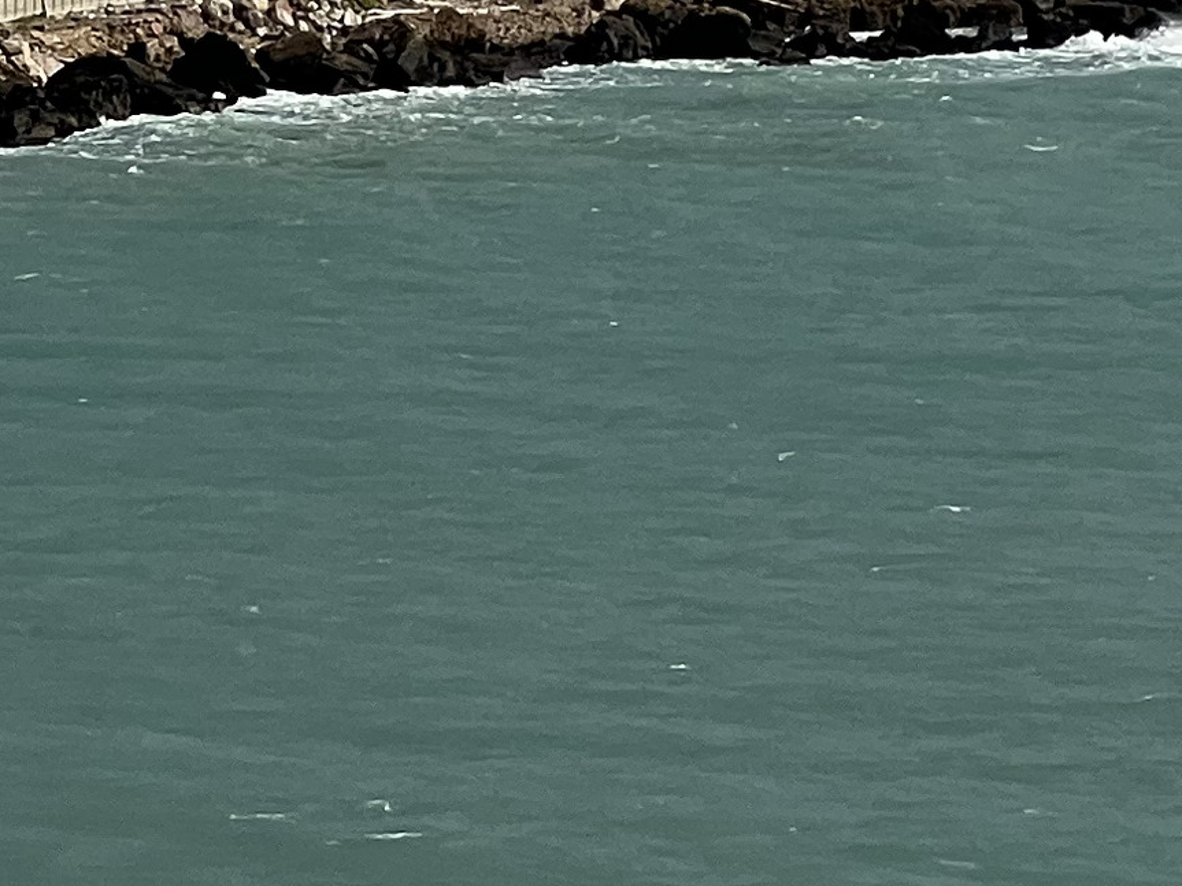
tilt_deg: +3.3
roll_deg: +0.2
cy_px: -1079
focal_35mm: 357
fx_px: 12188
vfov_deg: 4.1
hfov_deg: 5.5
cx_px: 1412
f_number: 2.8
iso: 32
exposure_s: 1/1393
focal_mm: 9
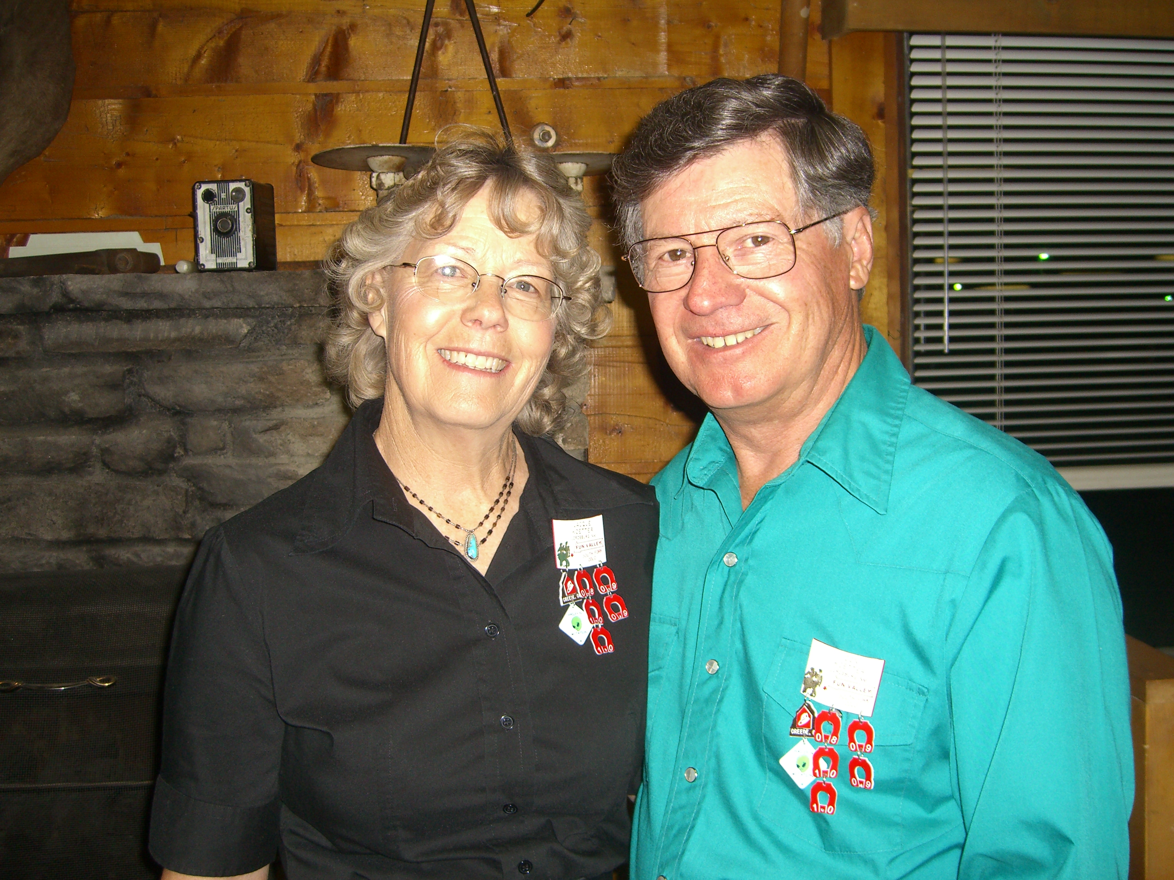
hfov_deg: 49.0
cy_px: 440
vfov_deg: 37.7
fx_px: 1289
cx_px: 587
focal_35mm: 38
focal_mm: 7.9
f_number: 2.8
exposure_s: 1/60
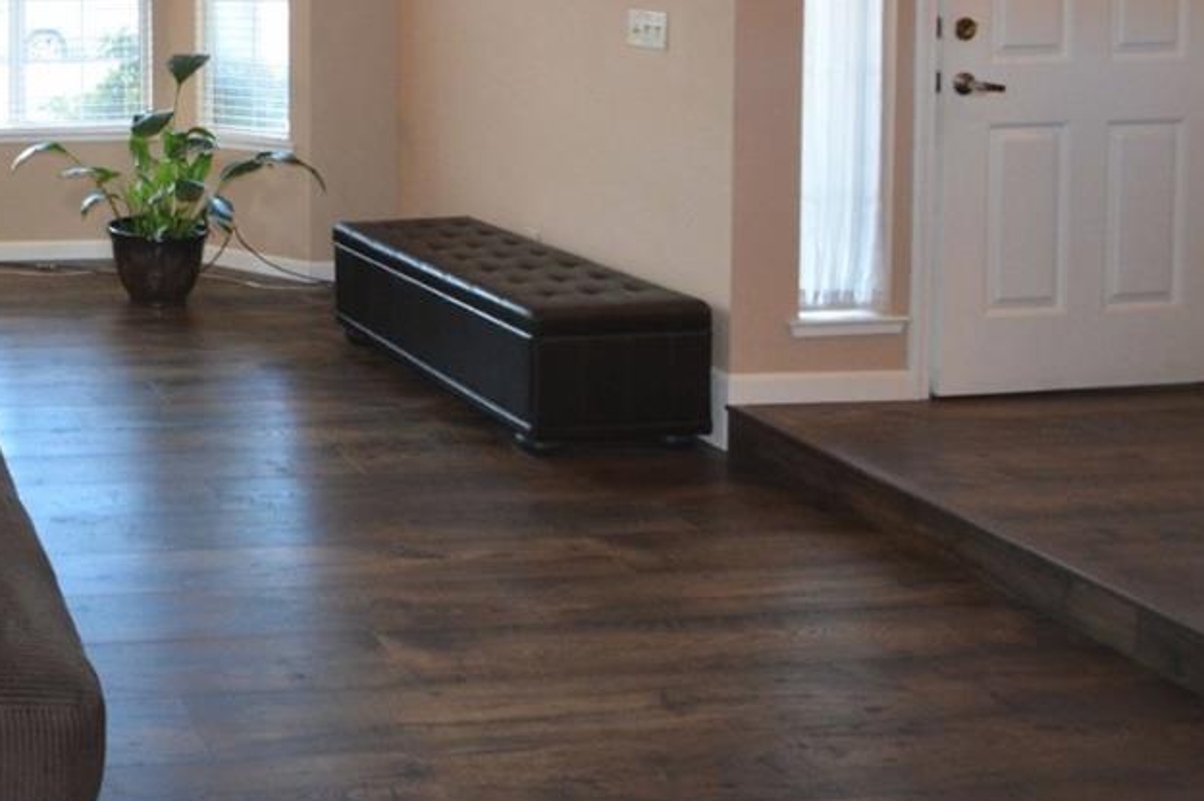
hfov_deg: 40.8
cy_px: -28
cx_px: -170
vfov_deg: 33.2
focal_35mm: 36
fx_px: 1203
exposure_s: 1/60
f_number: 4
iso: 1600
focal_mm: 10
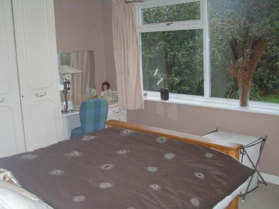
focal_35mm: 41
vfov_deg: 35.1
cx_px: 140
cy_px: 104
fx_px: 330
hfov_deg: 45.8
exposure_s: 1/60
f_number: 2.8
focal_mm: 6.8
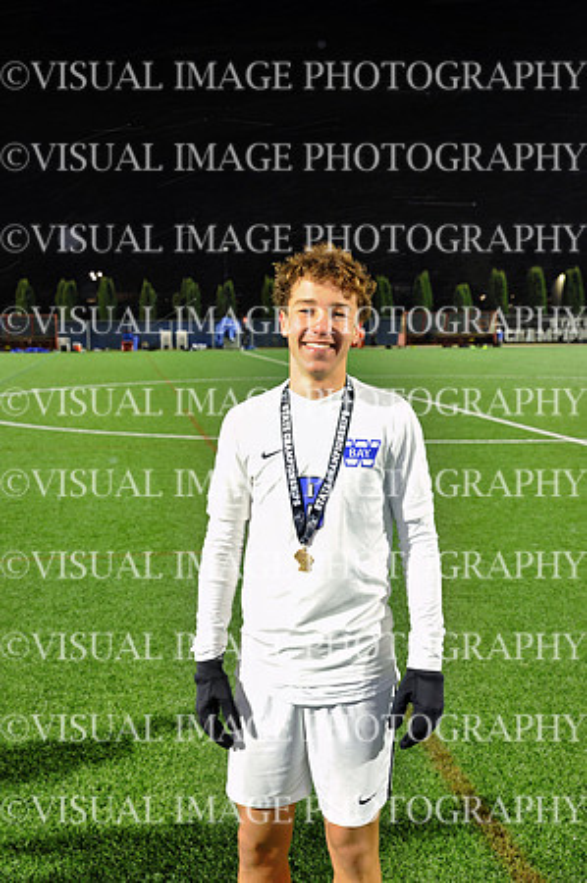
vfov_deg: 39.6
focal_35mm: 50
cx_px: 294
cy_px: 442
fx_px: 1226
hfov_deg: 26.9
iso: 2000
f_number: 7.1
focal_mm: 50
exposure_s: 1/25
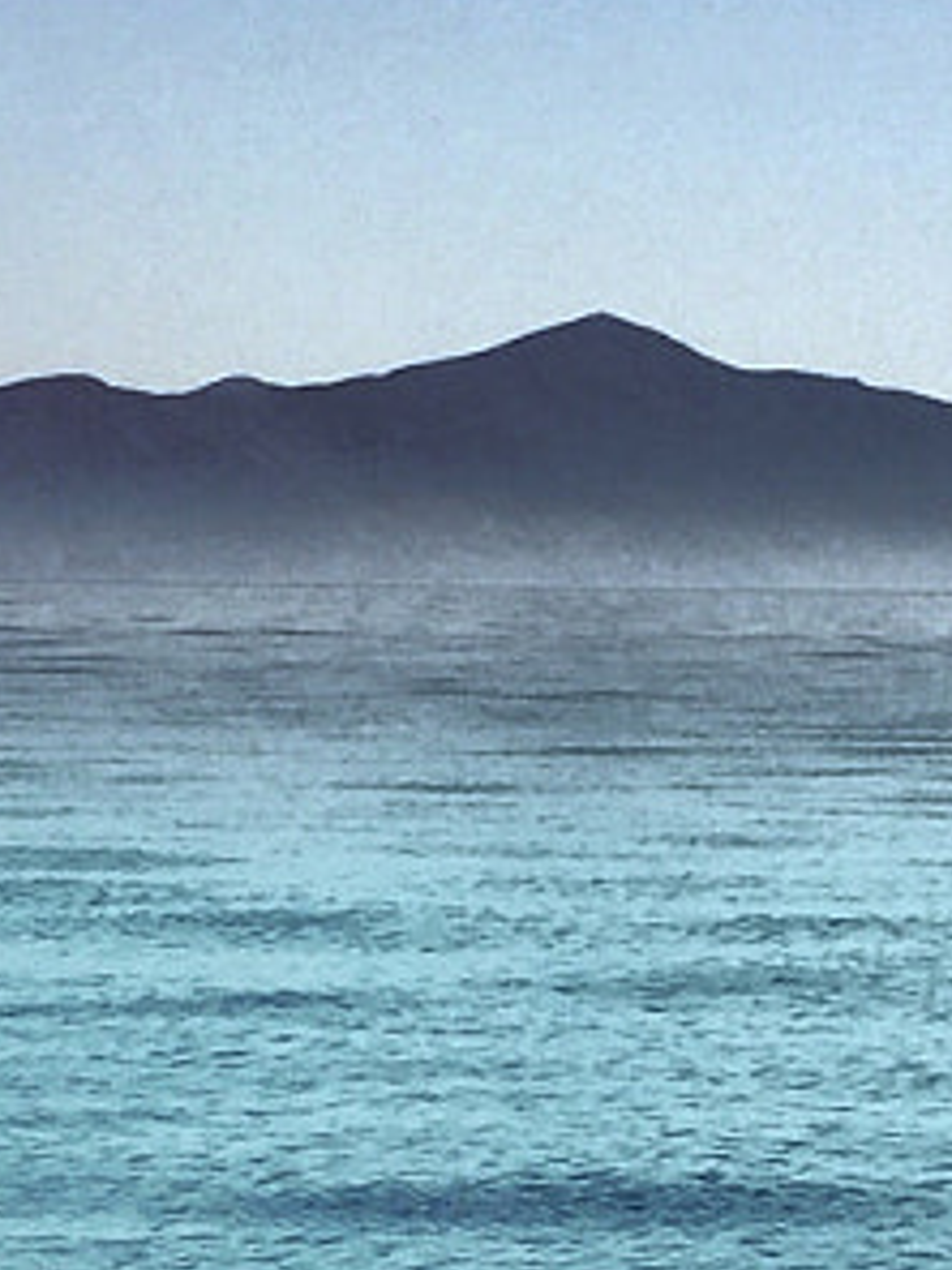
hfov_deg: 9.4
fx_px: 5757
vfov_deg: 12.5
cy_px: 978
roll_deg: -0.4
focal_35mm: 157
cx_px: -69
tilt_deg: -3.3
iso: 32
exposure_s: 1/5650
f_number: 2.2
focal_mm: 4.15
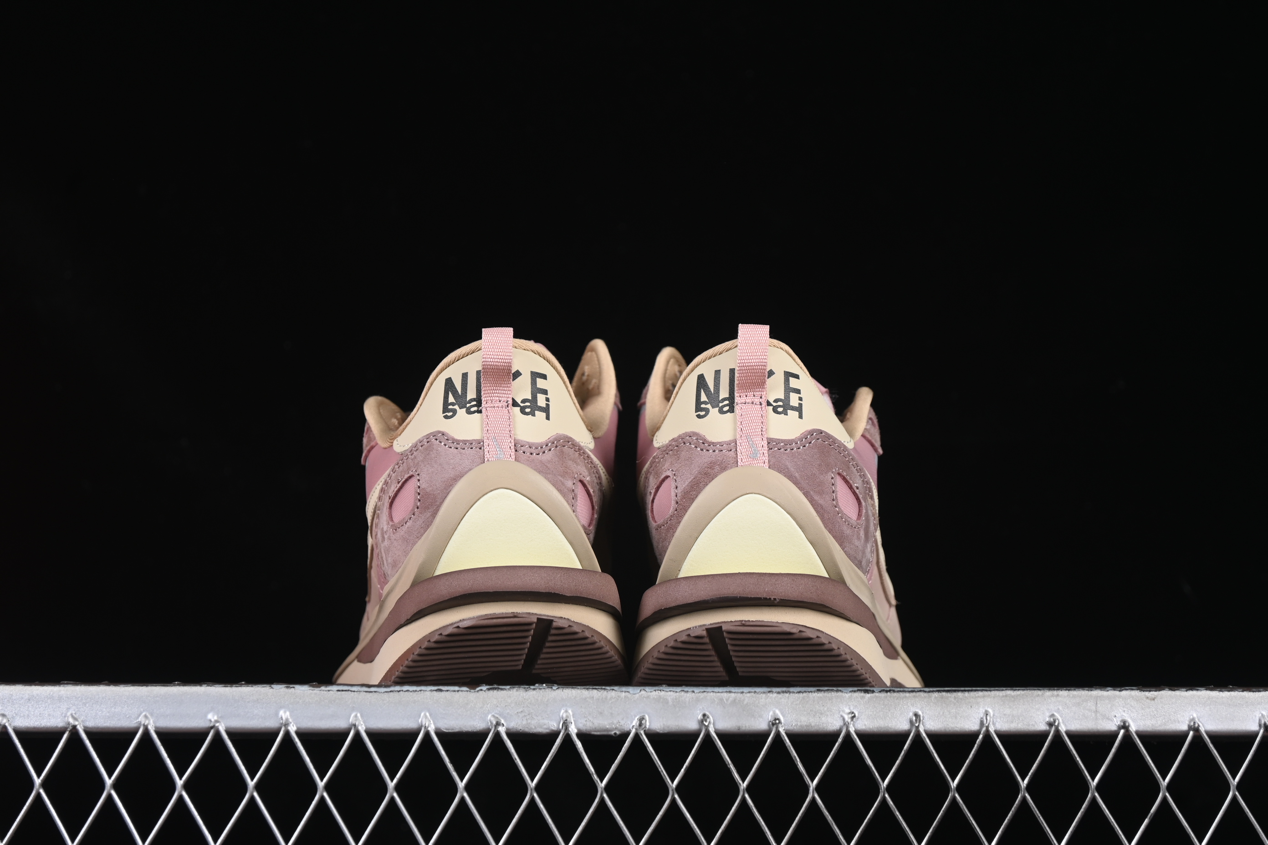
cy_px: 422
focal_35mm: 75
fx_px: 2641
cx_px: 634
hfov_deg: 27.0
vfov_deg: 18.2
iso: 160
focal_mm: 50
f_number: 6.3
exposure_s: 1/60
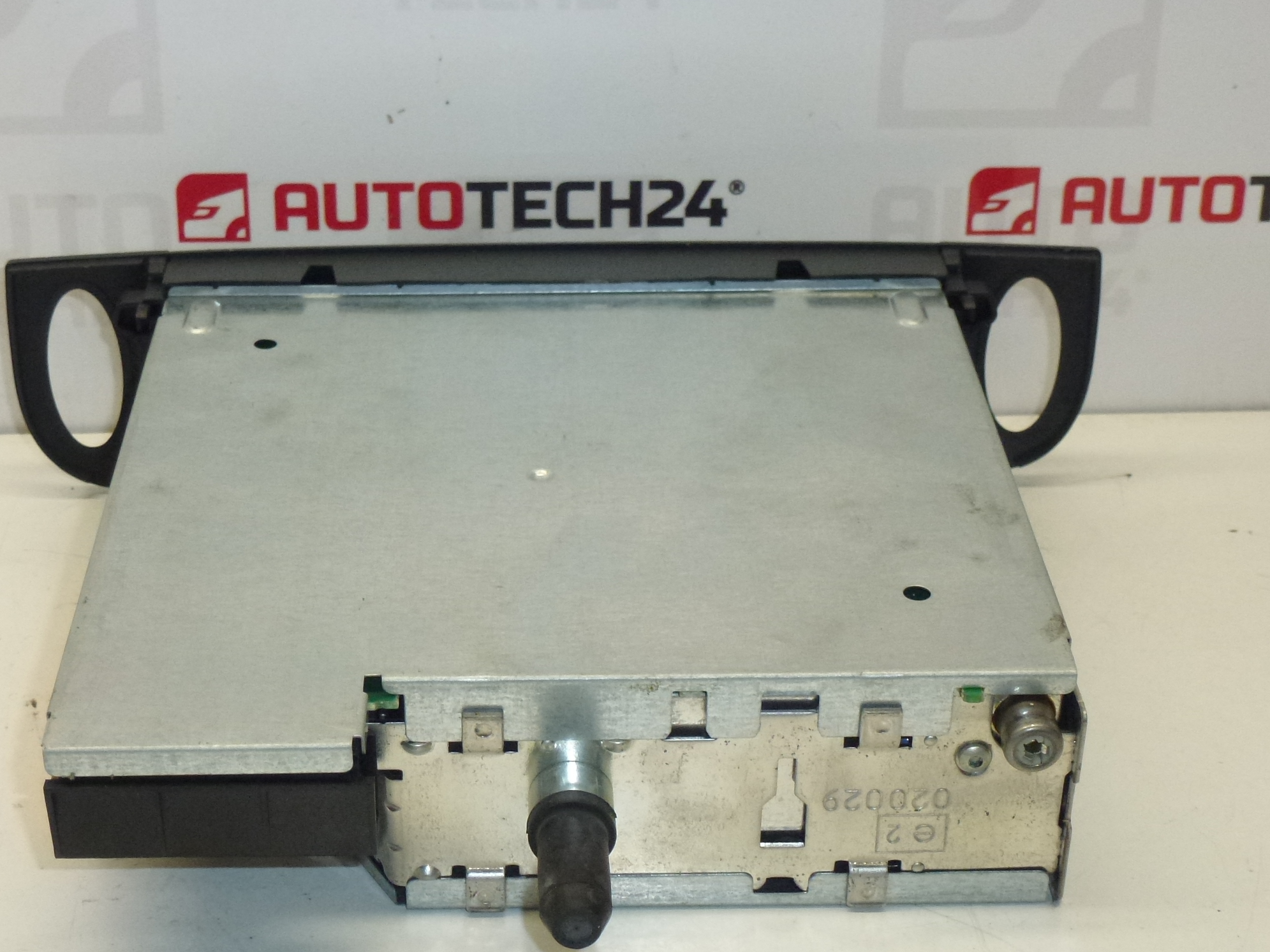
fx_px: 2311
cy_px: 539
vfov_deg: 23.3
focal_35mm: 63
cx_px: 583
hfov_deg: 30.7
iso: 400
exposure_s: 1/250
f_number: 4.1
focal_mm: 8.7
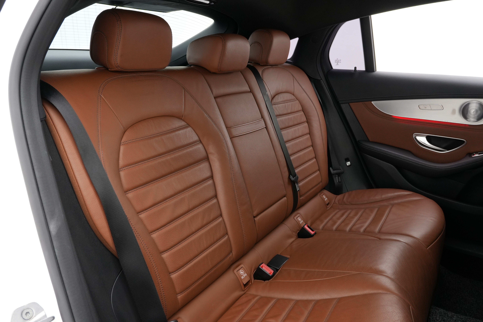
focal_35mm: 27
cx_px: 242
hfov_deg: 67.4
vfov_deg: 47.9
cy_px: 161
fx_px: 362
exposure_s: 1/50
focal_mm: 18
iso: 1000
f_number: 7.1
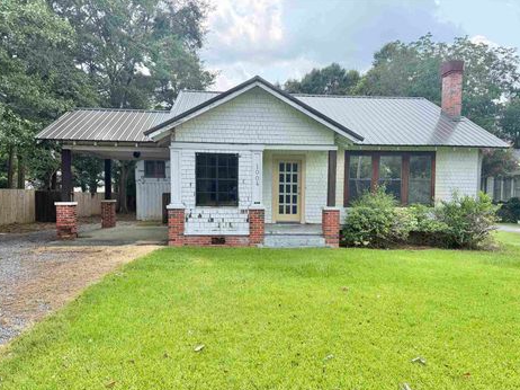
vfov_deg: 53.0
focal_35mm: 26
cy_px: 209
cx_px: 266
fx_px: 390
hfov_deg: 67.3
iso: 100
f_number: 1.78
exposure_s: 1/2611
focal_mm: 6.76
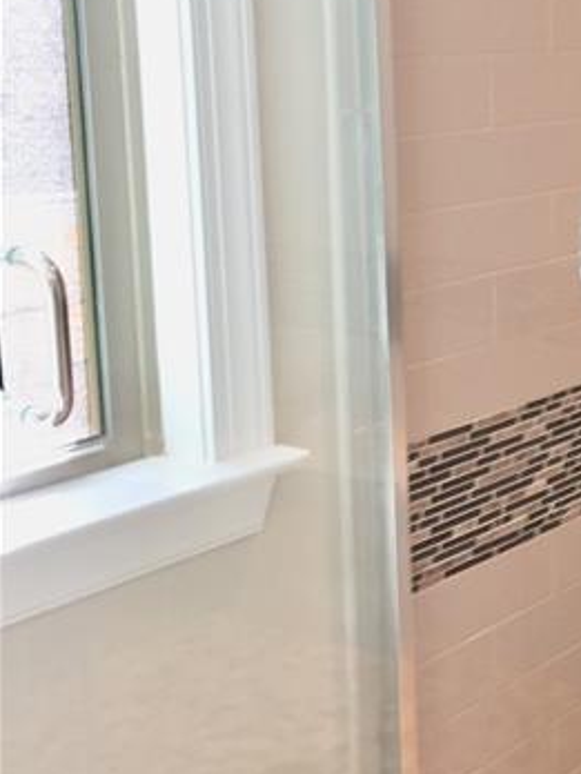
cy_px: 216
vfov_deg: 29.9
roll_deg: +0.5
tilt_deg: -7.3
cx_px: 639
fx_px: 1432
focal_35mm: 64
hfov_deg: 21.7
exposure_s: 1/60
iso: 32
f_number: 2.2
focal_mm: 4.15
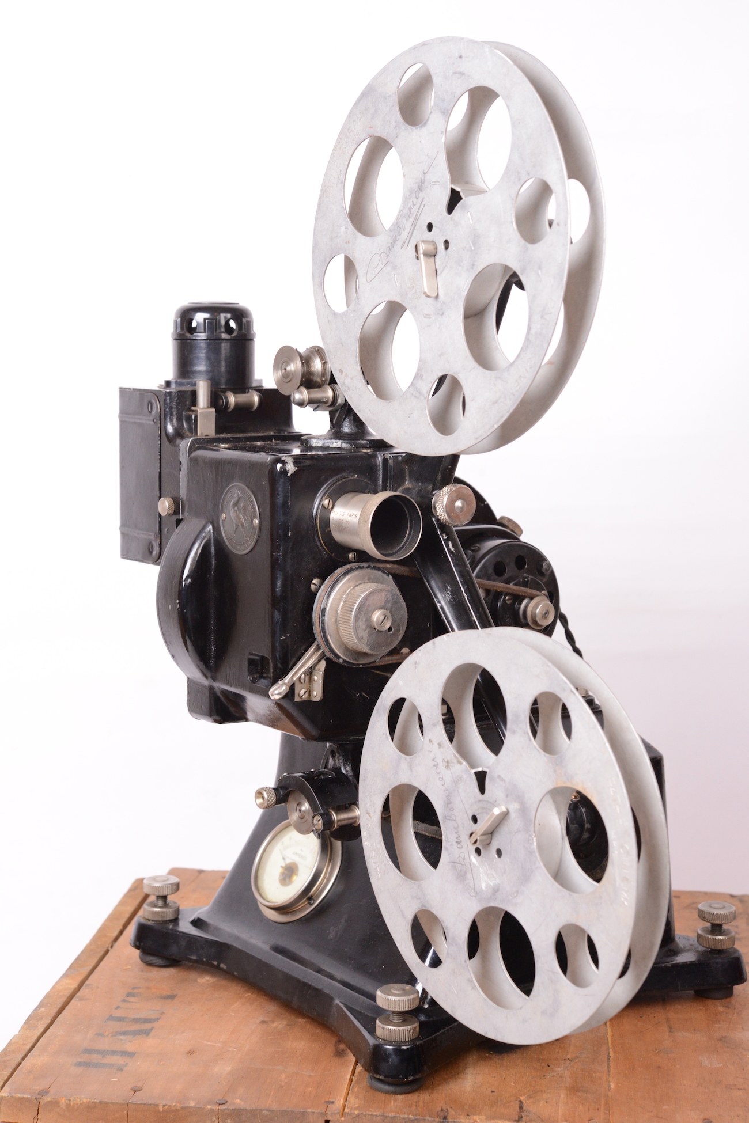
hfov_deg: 22.6
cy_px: 562
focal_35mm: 60
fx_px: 1872
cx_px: 374
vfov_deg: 33.4
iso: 2500
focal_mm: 60
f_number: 9
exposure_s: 1/80
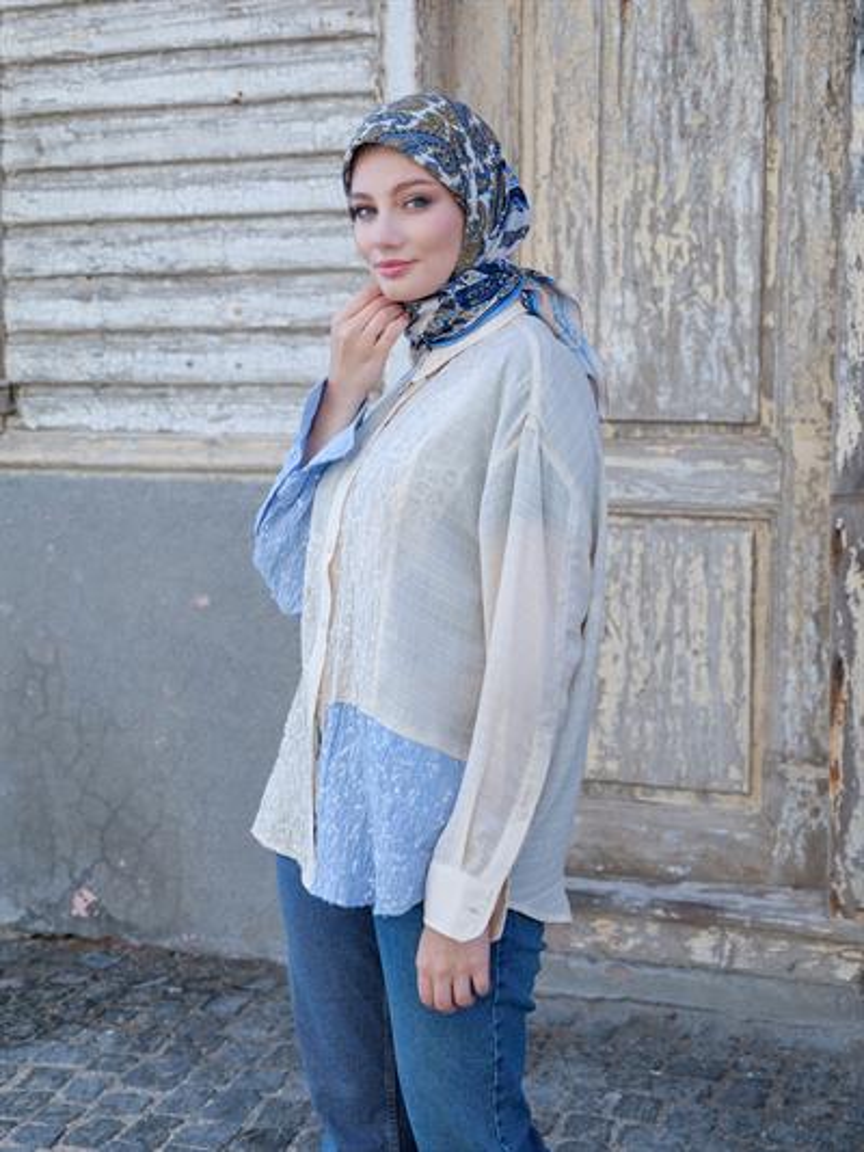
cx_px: 432
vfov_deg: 34.9
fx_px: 1830
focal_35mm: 55
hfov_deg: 26.6
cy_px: 576
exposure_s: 1/400
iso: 320
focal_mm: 70
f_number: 5.6
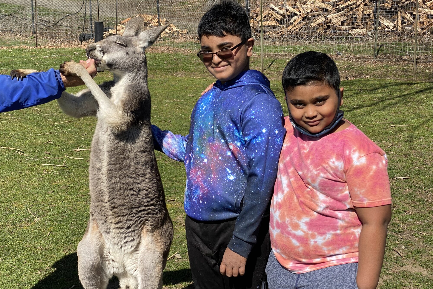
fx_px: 662
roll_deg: -0.8
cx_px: 218
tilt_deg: -6.2
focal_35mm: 55
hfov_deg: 36.2
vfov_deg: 24.6
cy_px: 144
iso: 20
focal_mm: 6
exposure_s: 1/959
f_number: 2
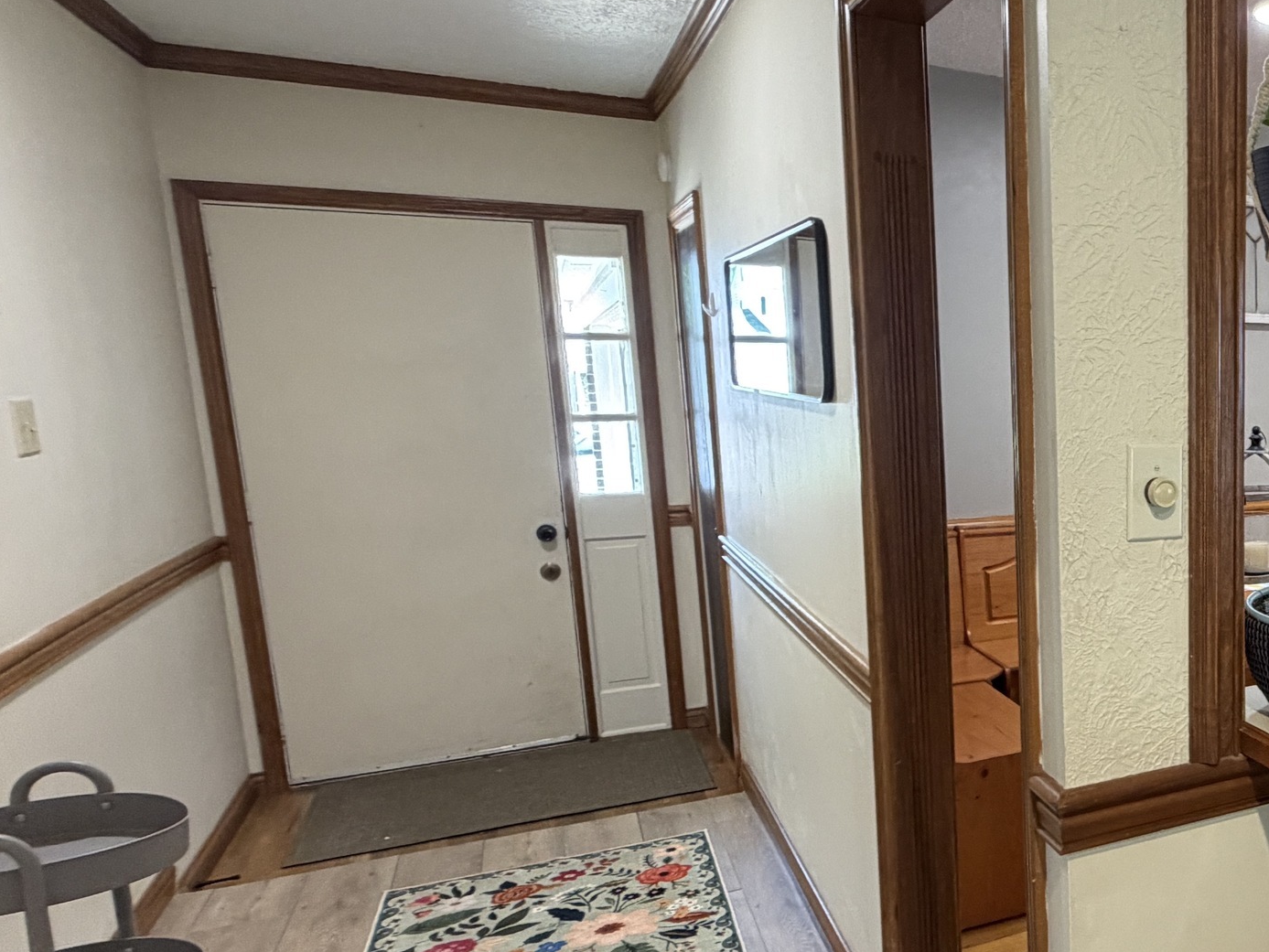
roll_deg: +0.5
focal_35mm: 31
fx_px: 1137
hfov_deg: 47.7
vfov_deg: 45.3
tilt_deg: -7.9
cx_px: 1285
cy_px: 551
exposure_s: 1/60
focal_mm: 2.22
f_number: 2.2
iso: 250
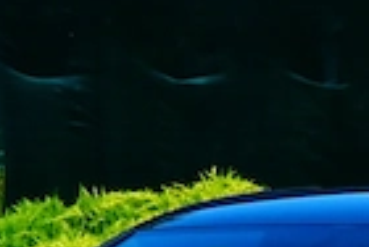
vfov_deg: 2.5
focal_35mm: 545
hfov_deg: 3.8
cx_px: 364
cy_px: 472
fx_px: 5594
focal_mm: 51
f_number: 4
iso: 200
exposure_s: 1/2000
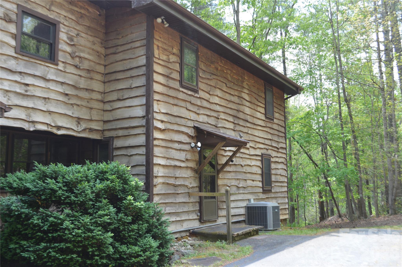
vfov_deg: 36.8
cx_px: 201
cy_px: 134
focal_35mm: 36
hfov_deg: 53.2
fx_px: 402
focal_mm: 24
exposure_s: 1/125
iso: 250
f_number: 5.6
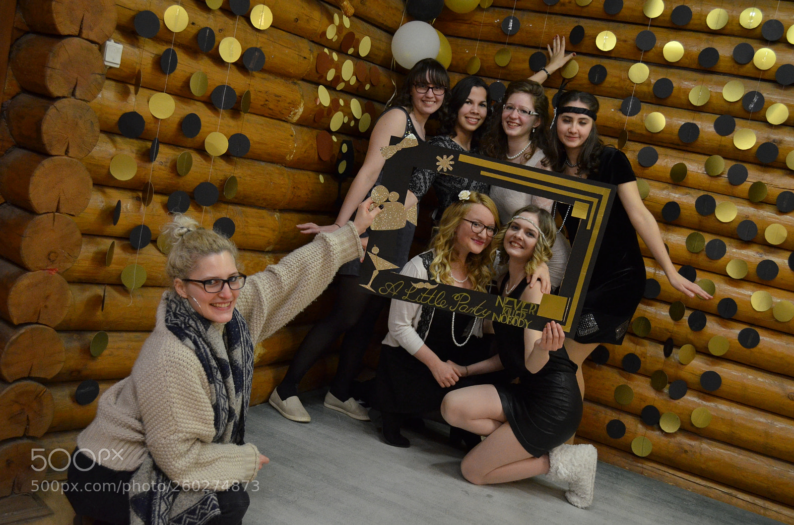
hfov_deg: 49.7
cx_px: 397
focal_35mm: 39
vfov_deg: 34.0
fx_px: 858
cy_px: 262
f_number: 4.2
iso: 1000
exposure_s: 1/80
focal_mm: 26
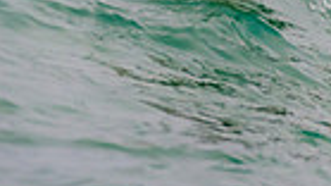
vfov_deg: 0.5
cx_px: 412
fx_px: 23517
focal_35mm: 2681
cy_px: -114
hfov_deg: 0.8
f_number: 5.6
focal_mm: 500
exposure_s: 1/800
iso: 400
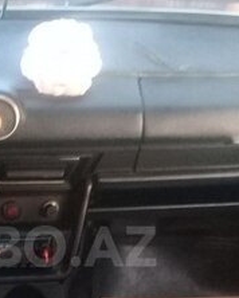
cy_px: 246
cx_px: 19
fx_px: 795
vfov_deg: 20.9
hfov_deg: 16.8
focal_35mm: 90
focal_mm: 3.3
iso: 250
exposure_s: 1/17
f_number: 2.2
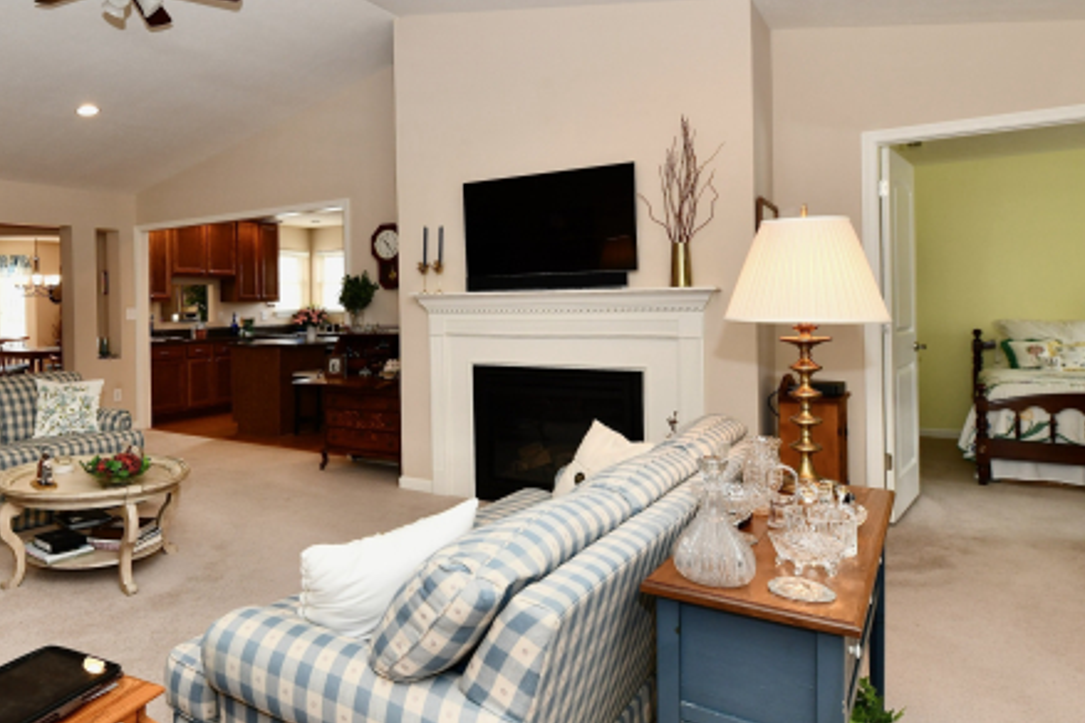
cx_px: 302
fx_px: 723
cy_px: 334
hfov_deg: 69.9
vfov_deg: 53.1
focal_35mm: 24
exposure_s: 1/60
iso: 640
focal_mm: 14
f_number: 6.3
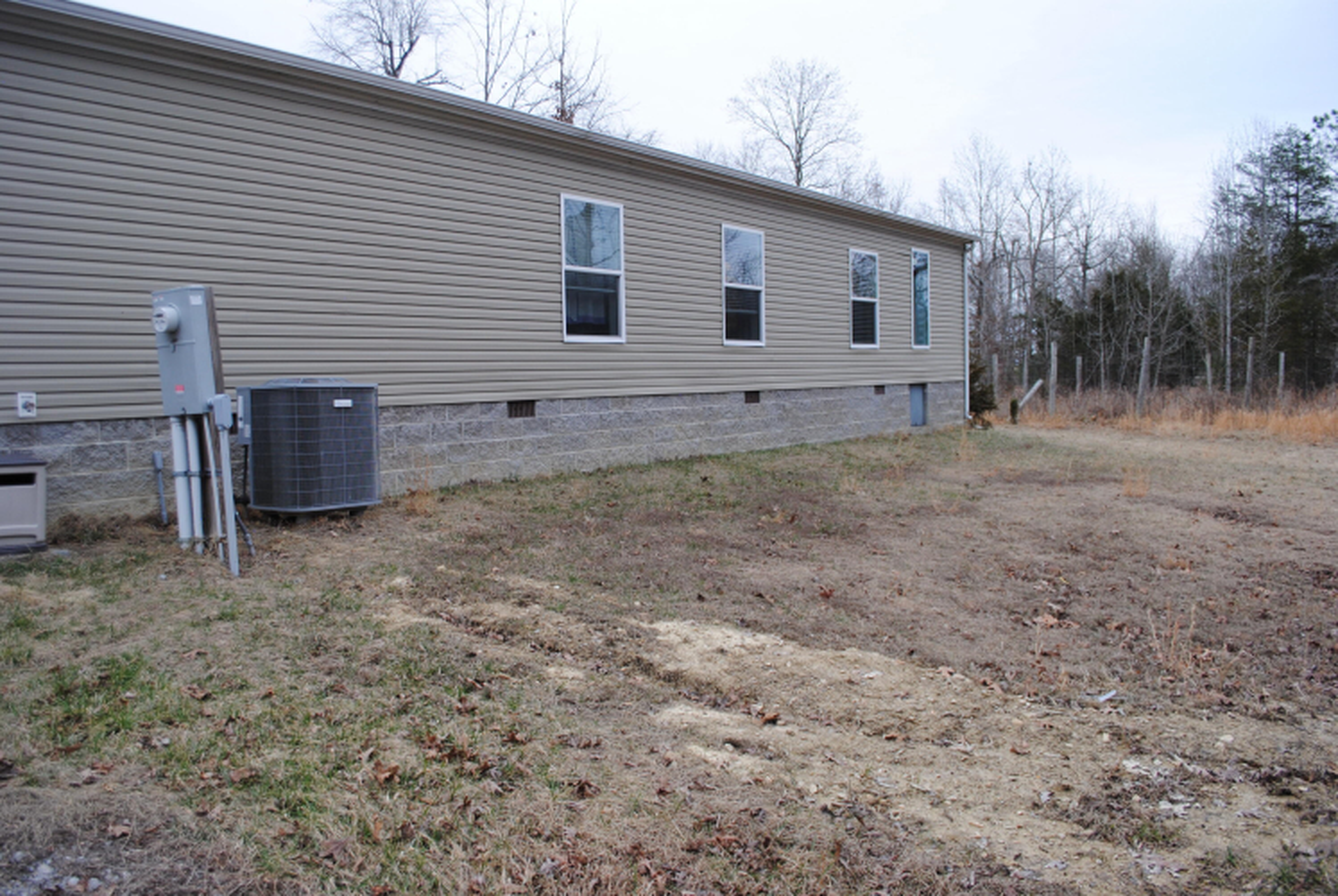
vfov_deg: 48.0
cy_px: 448
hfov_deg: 67.3
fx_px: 1005
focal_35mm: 27
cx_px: 669
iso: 200
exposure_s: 1/80
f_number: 4.5
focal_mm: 18
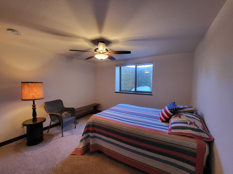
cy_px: 87
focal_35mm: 14
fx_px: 94
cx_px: 117
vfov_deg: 85.7
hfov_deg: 102.1
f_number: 2.2
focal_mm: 1.74
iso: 320
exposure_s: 1/40
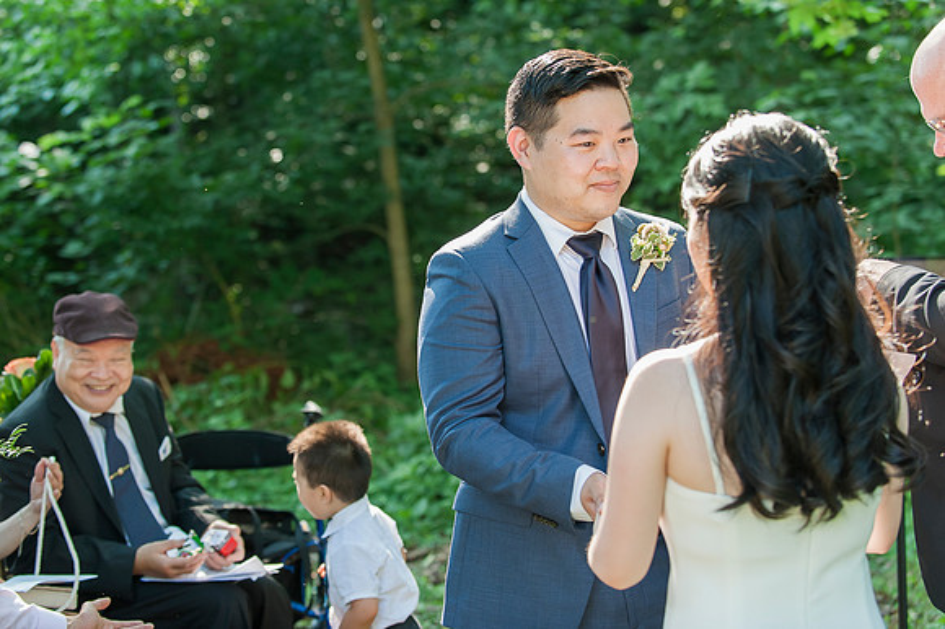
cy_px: 290
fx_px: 1977
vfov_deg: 18.1
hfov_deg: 26.9
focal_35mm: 75
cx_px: 436
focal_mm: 70
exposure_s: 1/400
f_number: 3.5
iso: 800
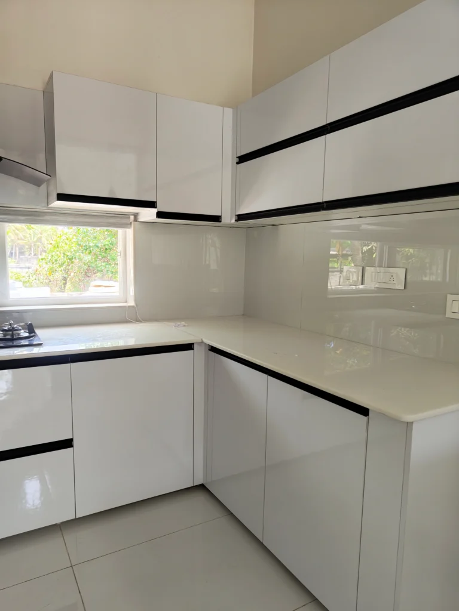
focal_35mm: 23
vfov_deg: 73.9
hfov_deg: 58.9
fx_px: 407
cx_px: 230
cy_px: 306
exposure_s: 1/137
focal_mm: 5.59
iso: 50
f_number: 1.88
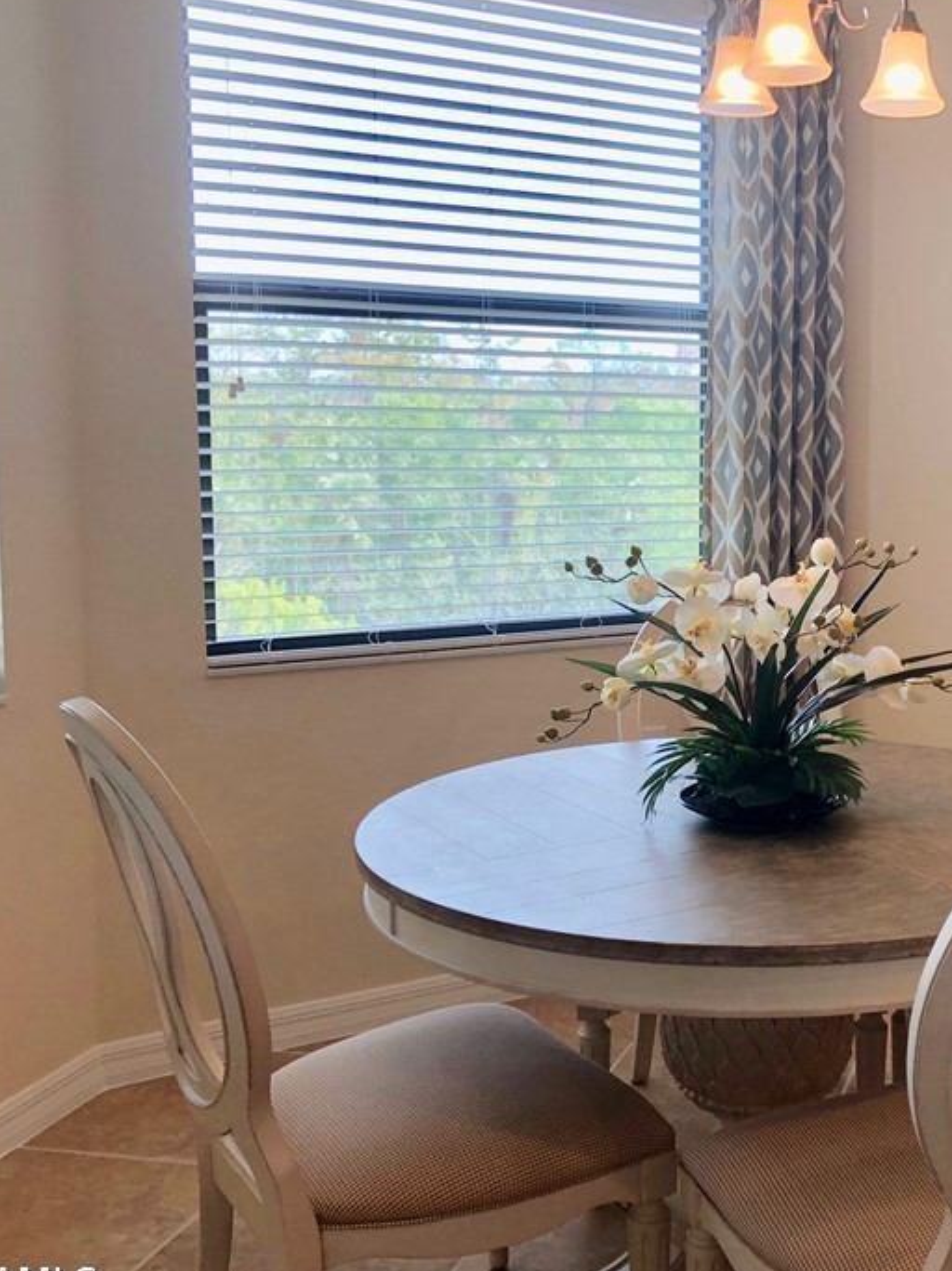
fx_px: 1541
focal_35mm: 42
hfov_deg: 32.9
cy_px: 599
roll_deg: +0.0
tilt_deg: -7.2
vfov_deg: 44.8
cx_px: 818
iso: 32
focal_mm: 3.99
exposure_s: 1/120
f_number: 1.8
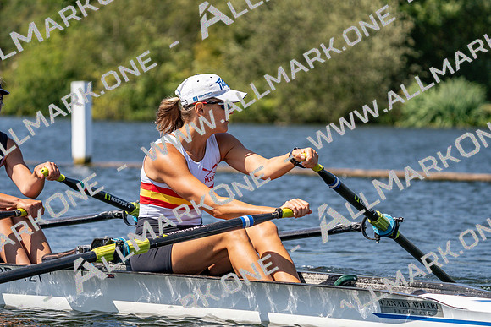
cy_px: 164
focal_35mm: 200
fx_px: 2728
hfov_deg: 10.3
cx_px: 246
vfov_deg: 6.9
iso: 250
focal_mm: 200
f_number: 5.6
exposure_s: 1/2000
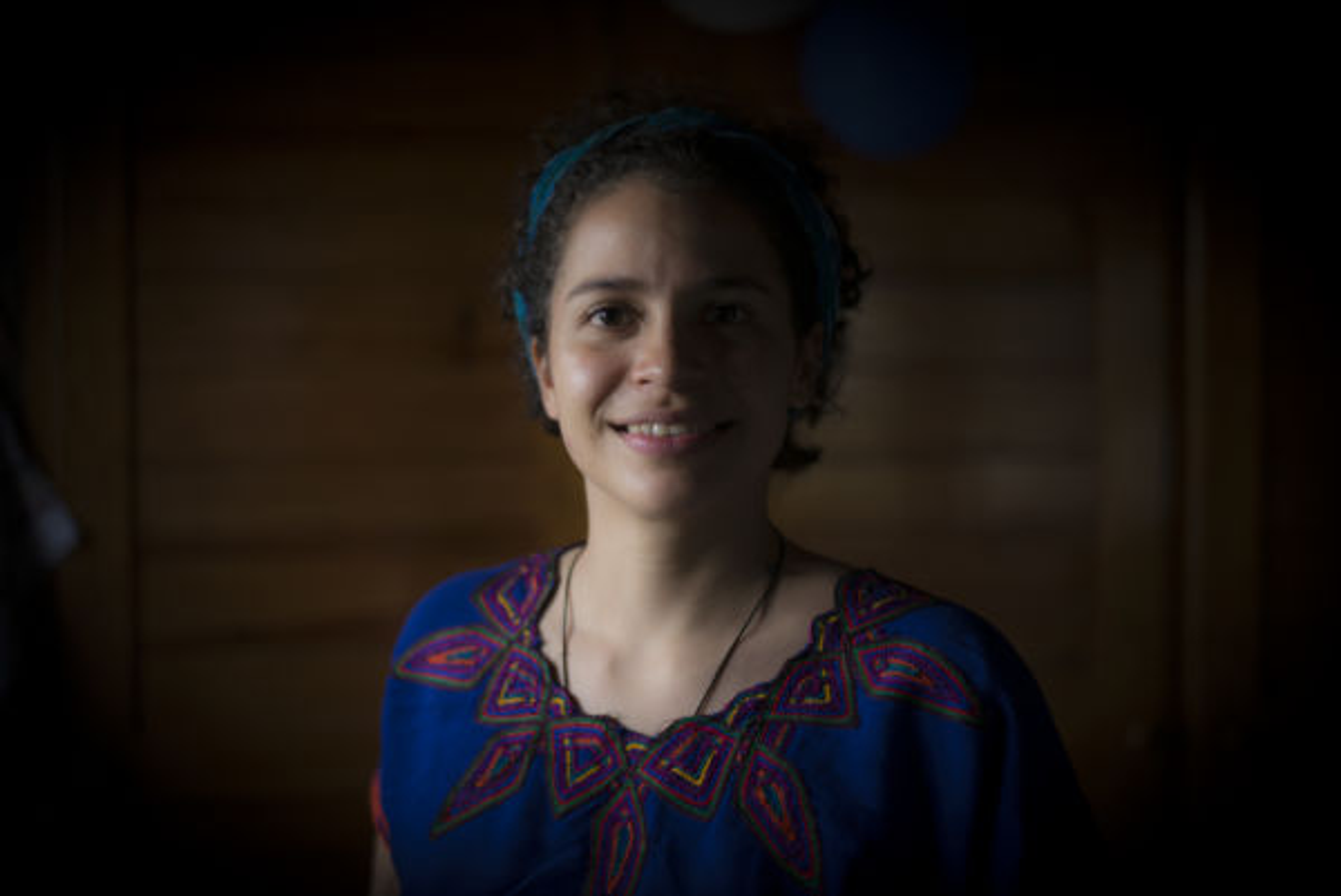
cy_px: 448
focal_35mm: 50
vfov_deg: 27.0
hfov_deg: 39.6
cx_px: 670
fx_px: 1864
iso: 640
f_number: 1.8
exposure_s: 1/160
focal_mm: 50
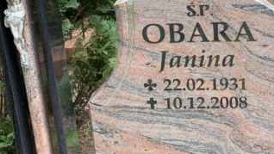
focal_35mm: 57
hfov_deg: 36.2
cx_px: 185
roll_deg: +3.1
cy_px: -41
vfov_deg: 19.6
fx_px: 414
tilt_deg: -15.5
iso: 50
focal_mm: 4.25
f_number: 1.8
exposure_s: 1/121
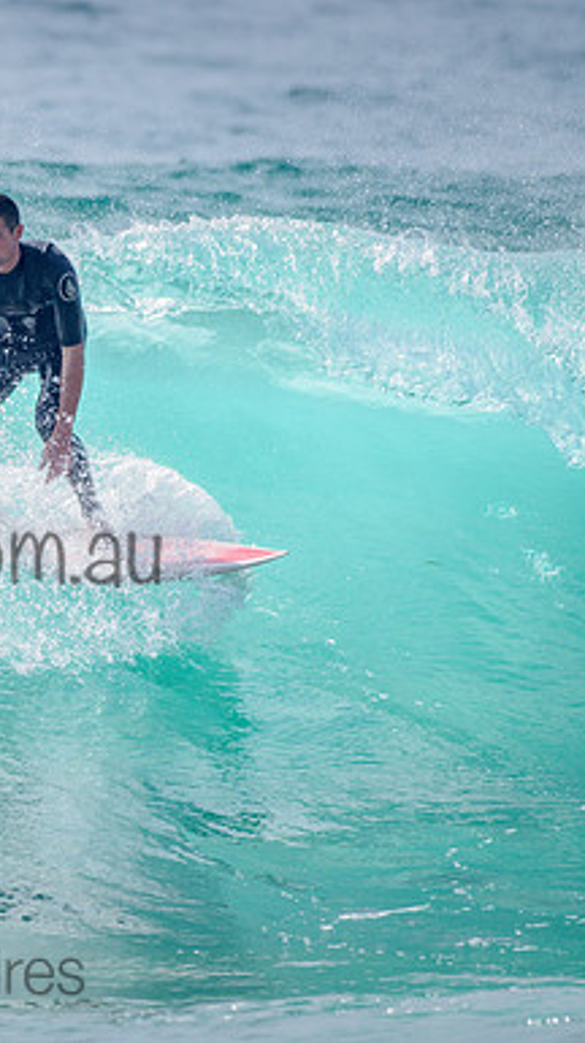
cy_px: 512
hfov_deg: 1.3
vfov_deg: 2.2
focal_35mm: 968
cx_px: -60
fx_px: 26747
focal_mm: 500
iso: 125
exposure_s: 1/2000
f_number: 5.6
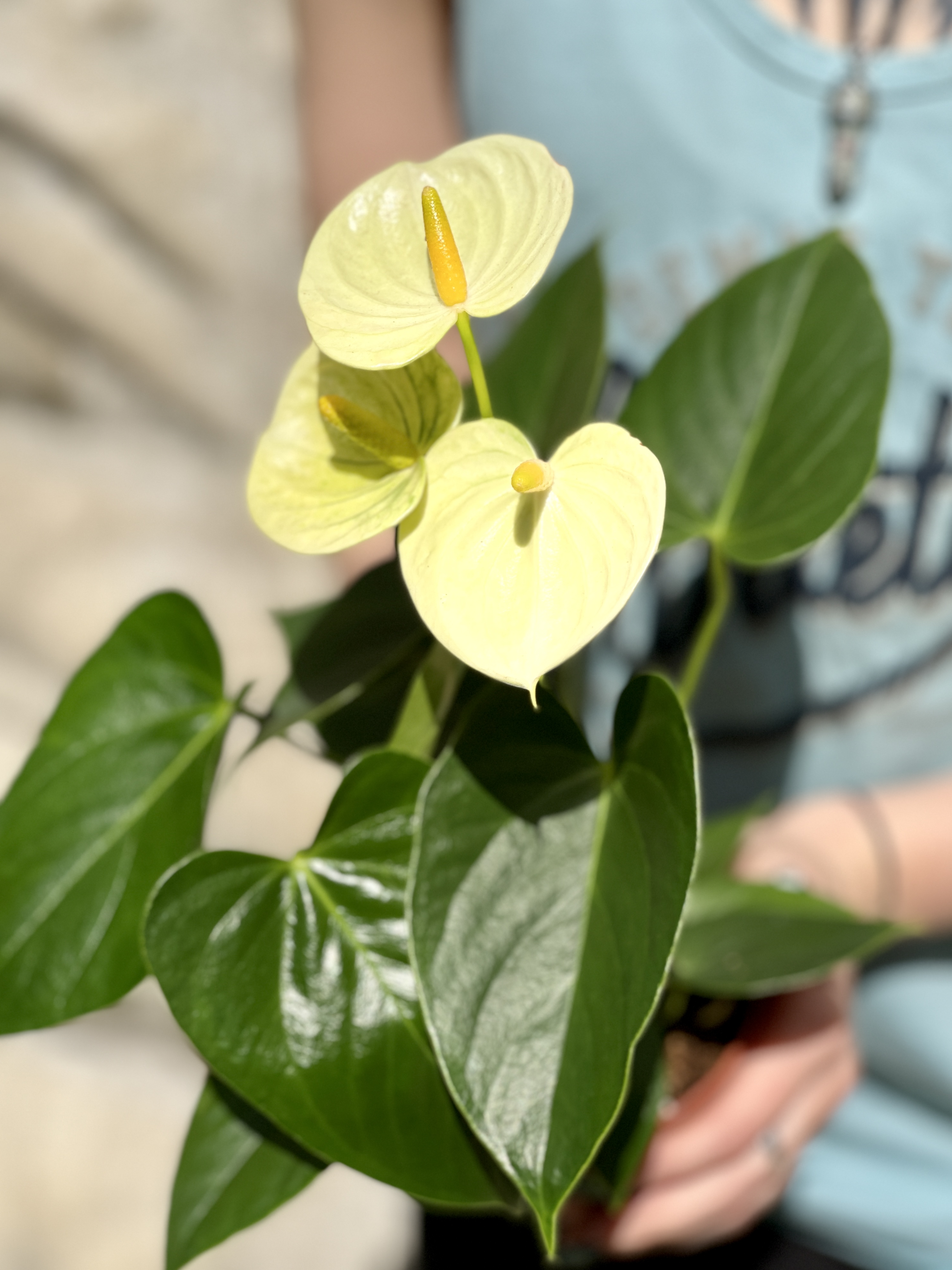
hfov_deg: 22.6
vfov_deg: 29.8
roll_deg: +1.6
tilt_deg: -32.5
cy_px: 633
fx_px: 2384
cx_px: 480
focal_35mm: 65
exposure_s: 1/2481
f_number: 2.2
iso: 32
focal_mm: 7.5
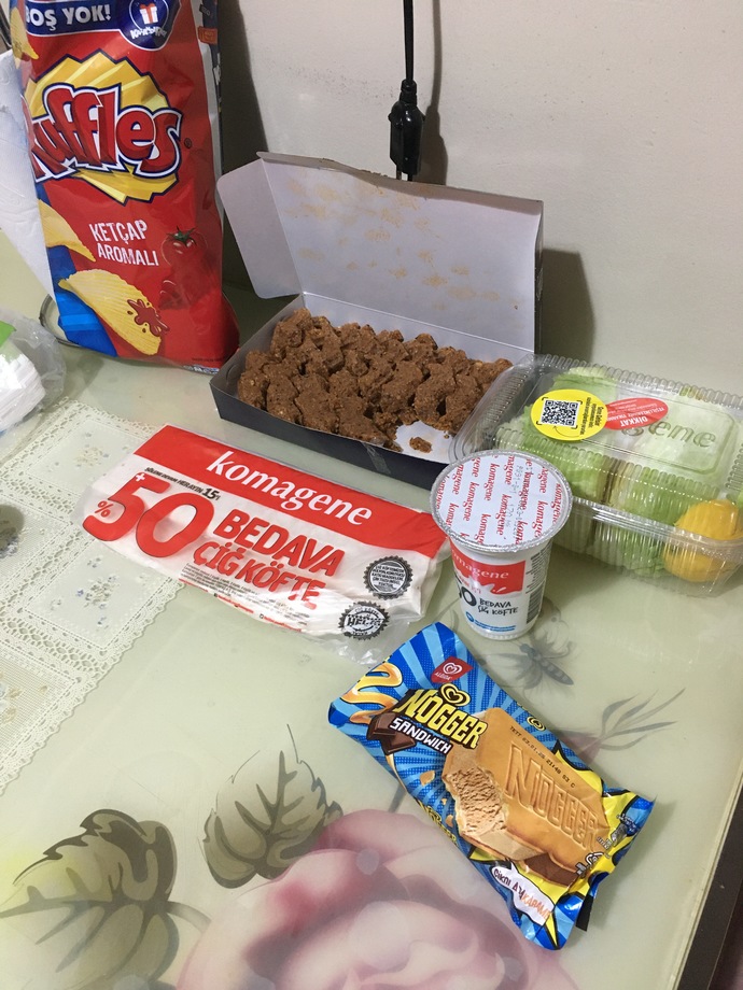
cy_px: 495
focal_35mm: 29
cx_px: 372
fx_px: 830
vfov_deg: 61.7
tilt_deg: -46.3
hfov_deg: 48.2
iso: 200
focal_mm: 4.15
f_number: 2.2
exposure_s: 1/33
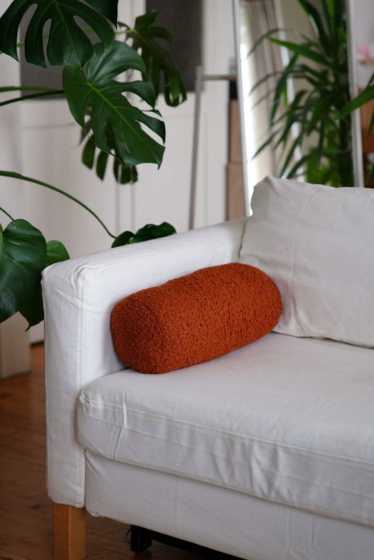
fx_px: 1090
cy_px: 280
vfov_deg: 28.8
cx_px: 187
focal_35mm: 70
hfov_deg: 19.5
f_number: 3.2
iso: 1250
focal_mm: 70
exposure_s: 1/125
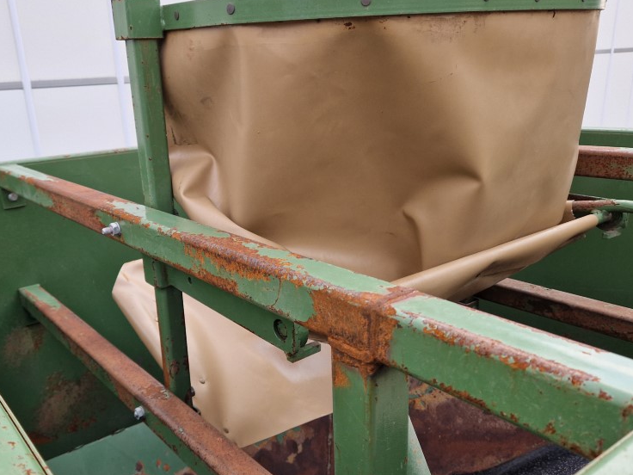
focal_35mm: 32
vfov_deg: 43.9
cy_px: 285
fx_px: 585
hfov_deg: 56.6
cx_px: 273
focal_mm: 5.4
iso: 50
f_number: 1.8
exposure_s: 1/180
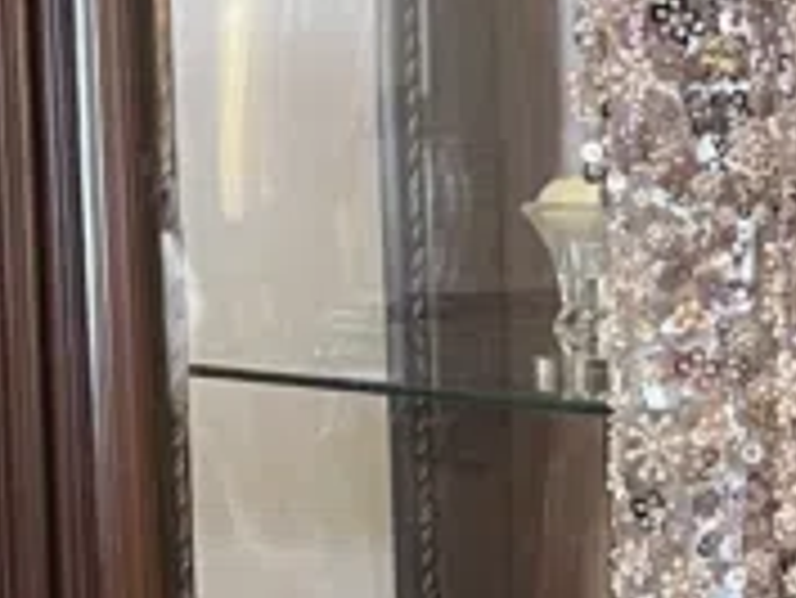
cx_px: 1286
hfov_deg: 18.0
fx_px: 2163
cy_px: 571
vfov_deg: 15.5
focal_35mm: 94
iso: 250
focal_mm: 5.1
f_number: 1.6
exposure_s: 1/50
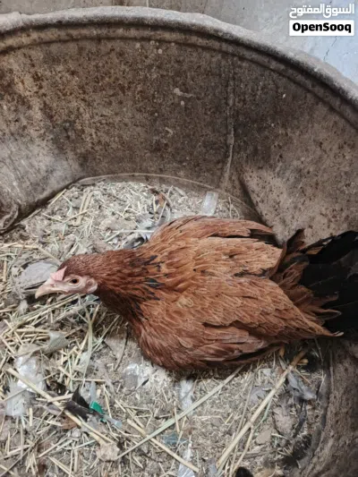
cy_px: 238
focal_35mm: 23
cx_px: 179
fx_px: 317
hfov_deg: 58.9
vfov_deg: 73.9
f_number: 1.7
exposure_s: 1/25
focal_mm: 5.25
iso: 4113
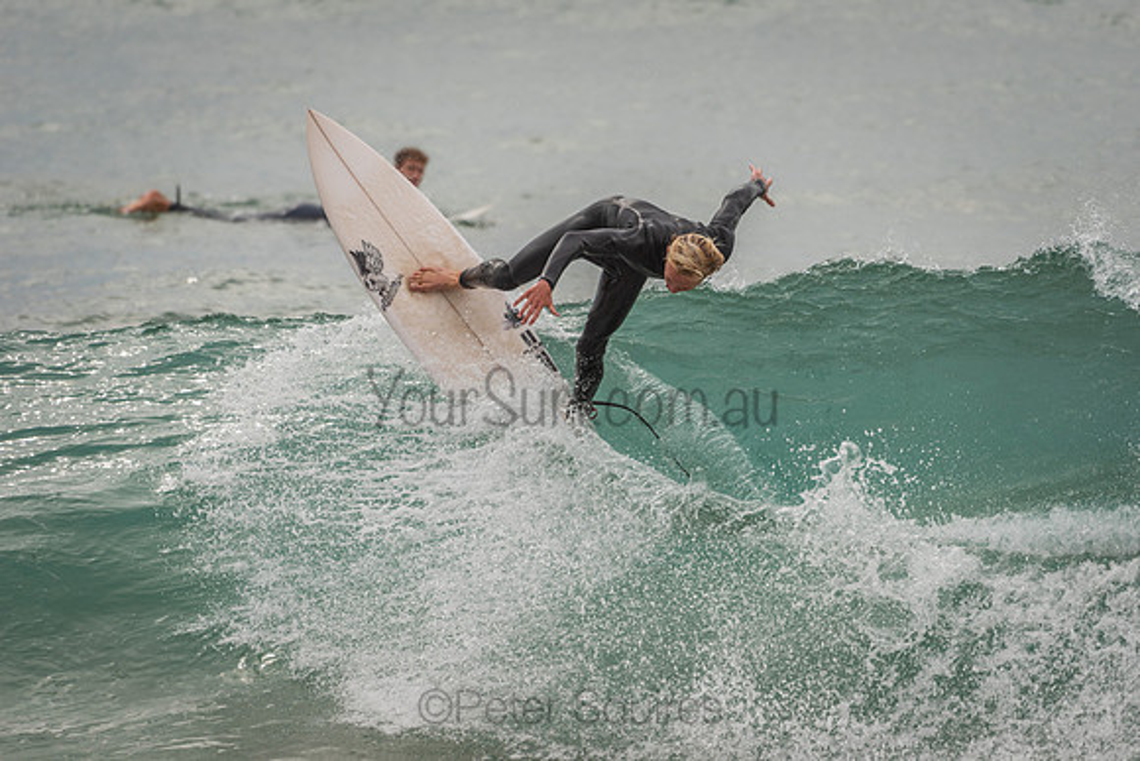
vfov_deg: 3.5
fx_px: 12352
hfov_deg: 5.3
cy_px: 380
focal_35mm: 390
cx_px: 570
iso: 250
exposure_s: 1/2000
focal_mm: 390
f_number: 5.6
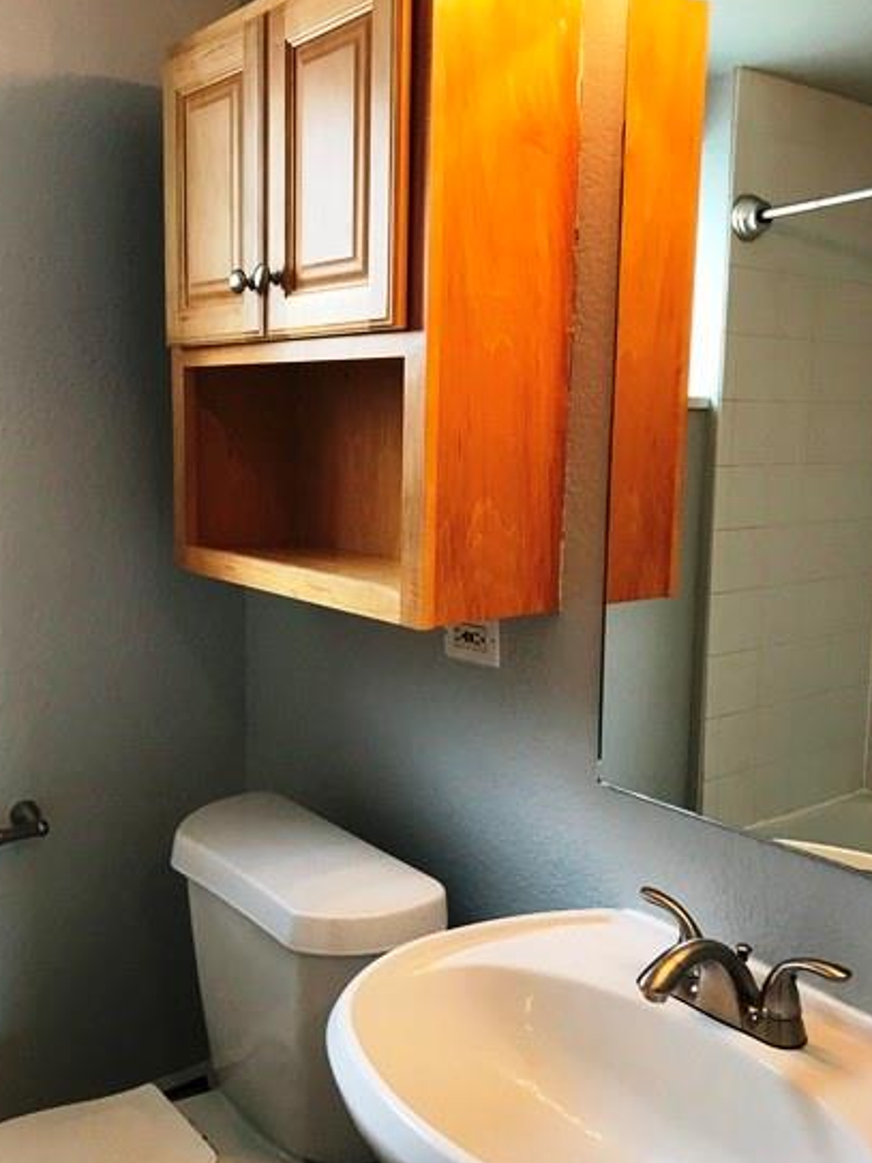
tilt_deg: -7.7
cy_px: 565
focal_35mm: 33
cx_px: 379
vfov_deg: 55.4
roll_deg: -1.0
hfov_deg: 42.8
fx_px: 1109
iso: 32
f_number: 1.8
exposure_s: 1/30
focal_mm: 3.99
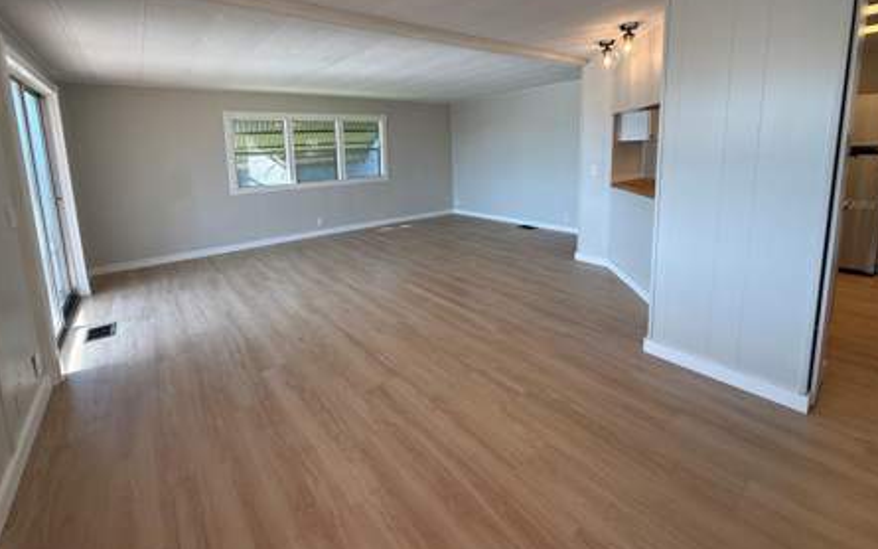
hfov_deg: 97.8
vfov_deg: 70.0
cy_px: 203
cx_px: 428
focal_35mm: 16
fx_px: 383
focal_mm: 2.22
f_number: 2.2
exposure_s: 1/120
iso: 64
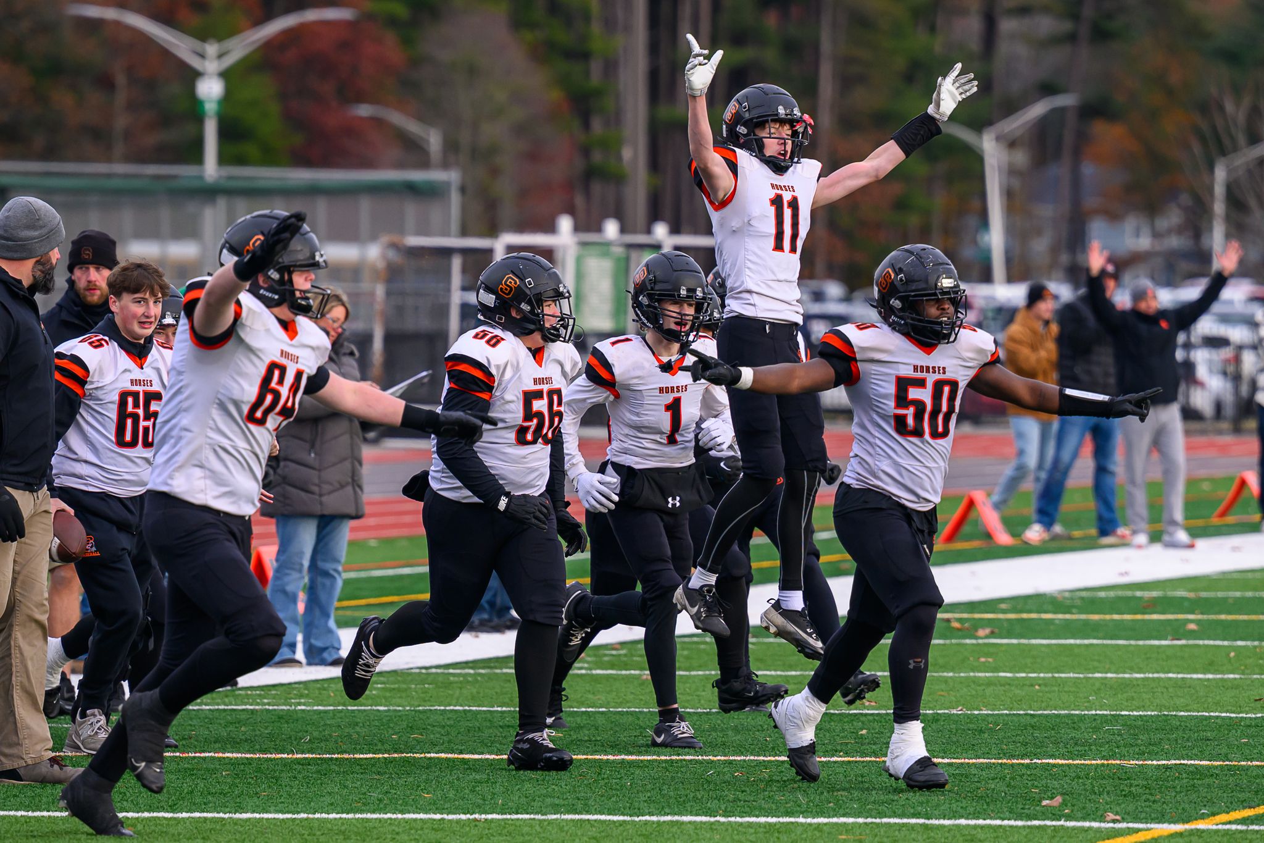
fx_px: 10973
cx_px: 671
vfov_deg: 4.4
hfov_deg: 6.6
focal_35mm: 313
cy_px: 464
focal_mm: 165
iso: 400
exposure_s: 1/1250
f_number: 3.2
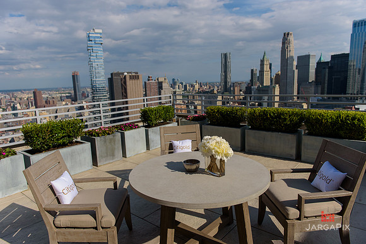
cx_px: 183
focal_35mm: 24
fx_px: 244
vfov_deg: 53.2
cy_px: 122
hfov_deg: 73.7
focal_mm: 24
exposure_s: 1/4000
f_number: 3.2
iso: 200
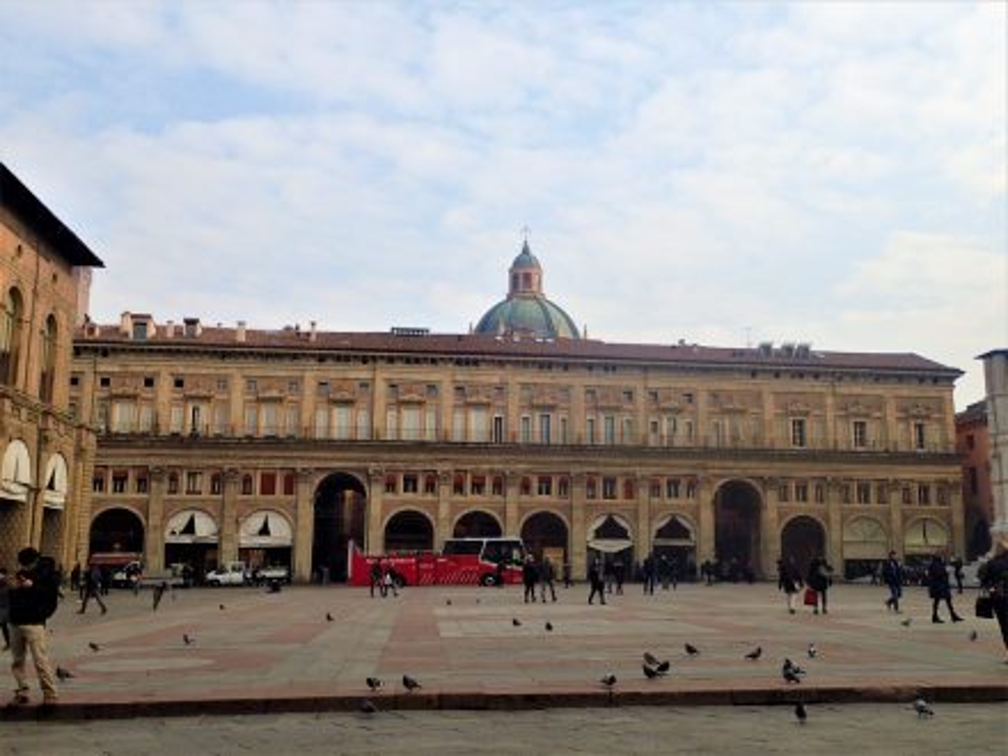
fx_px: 1019
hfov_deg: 52.6
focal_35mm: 35
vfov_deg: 40.7
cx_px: 504
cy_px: 378
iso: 100
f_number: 3.5
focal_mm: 6.42
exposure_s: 1/500
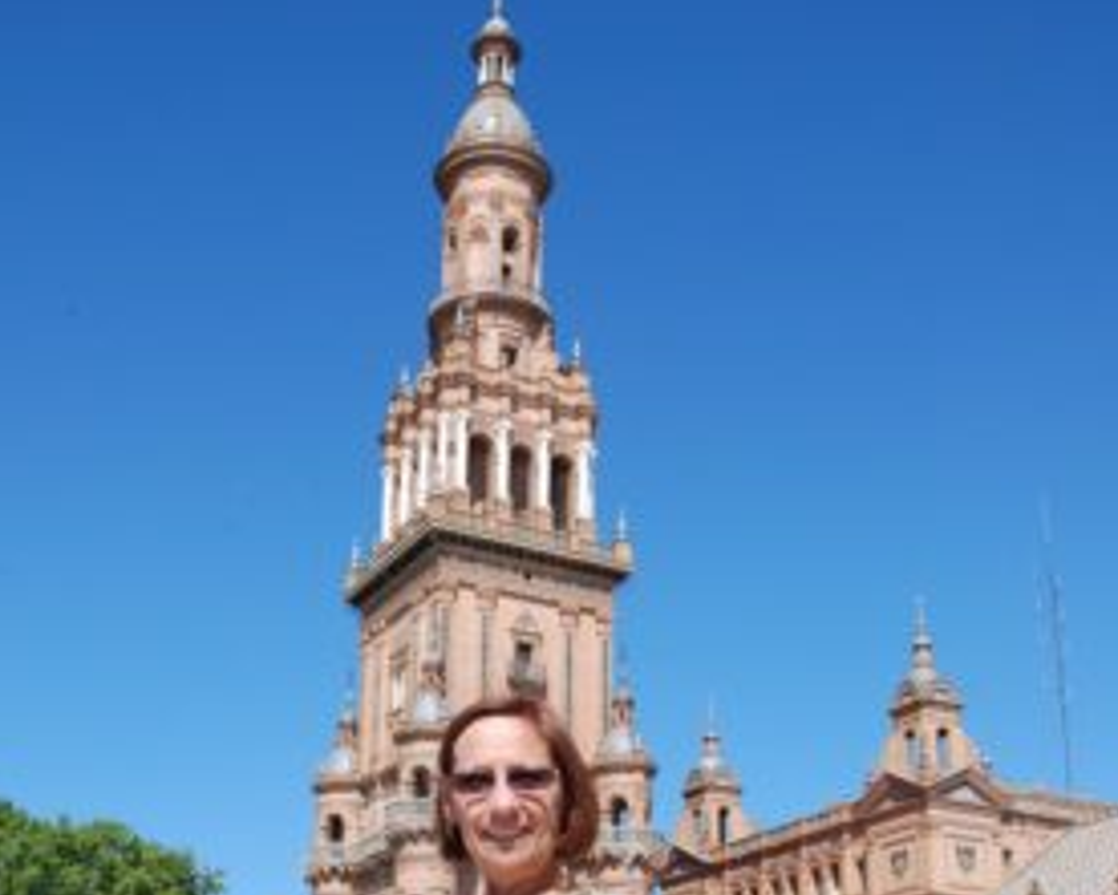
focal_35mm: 46
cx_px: 512
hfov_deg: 40.3
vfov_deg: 30.9
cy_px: 842
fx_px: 1523
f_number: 8
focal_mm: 18
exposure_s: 1/250
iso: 100
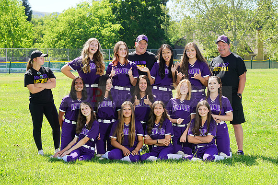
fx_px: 772
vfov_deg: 13.7
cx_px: 139
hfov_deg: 20.4
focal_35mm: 100
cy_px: 92
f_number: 10
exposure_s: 1/125
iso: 200
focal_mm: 100
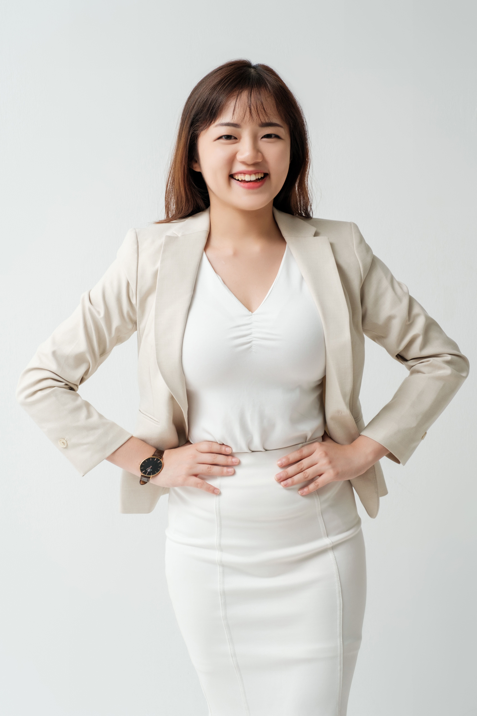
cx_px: 238
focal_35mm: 66
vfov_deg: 30.5
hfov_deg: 20.6
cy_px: 358
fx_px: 1312
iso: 400
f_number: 8
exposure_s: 1/100
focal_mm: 44.1
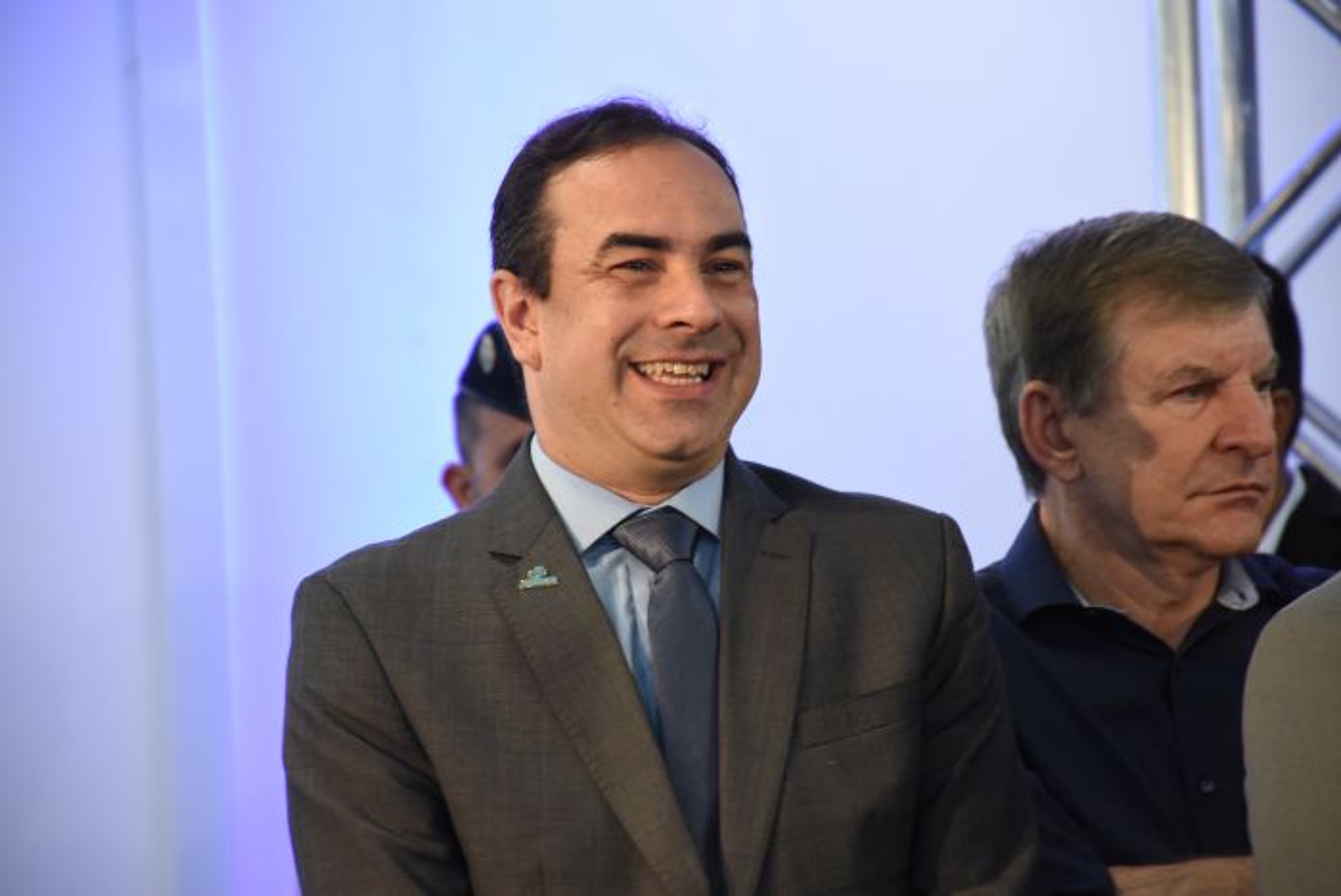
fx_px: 7829
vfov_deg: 6.6
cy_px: 448
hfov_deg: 9.8
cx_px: 670
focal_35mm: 210
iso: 1000
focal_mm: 140
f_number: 5.6
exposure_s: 1/80
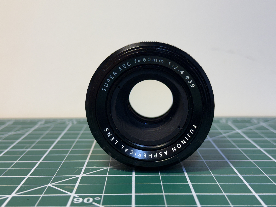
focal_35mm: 48
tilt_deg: -7.7
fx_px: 383
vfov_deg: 30.3
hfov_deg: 39.7
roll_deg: +0.0
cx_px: 138
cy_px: 104
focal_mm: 6.76
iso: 100
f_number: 1.78
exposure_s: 1/120
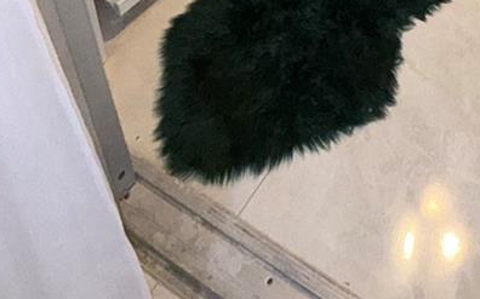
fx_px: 588
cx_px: 515
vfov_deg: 17.7
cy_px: -329
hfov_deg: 37.8
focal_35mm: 45
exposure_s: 1/60
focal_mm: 2.22
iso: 160
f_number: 2.2
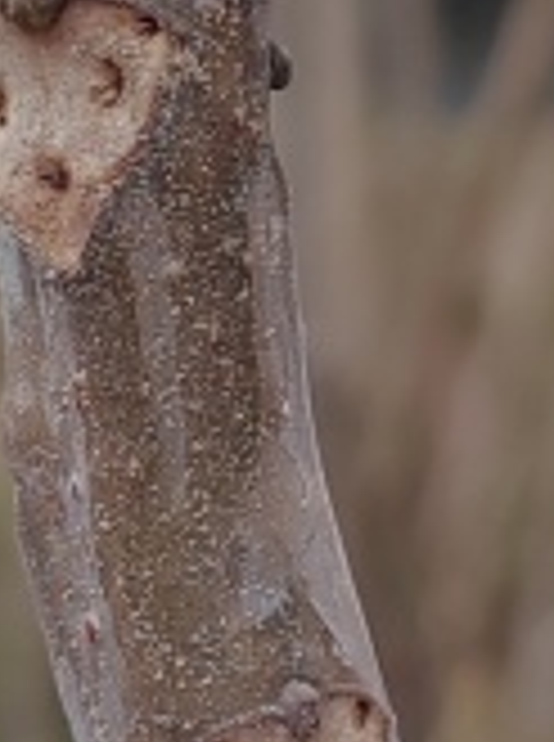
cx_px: 549
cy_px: 164
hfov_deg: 8.4
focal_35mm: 175
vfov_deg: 11.3
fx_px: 3749
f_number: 1.9
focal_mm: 5.52
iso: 100
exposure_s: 1/520
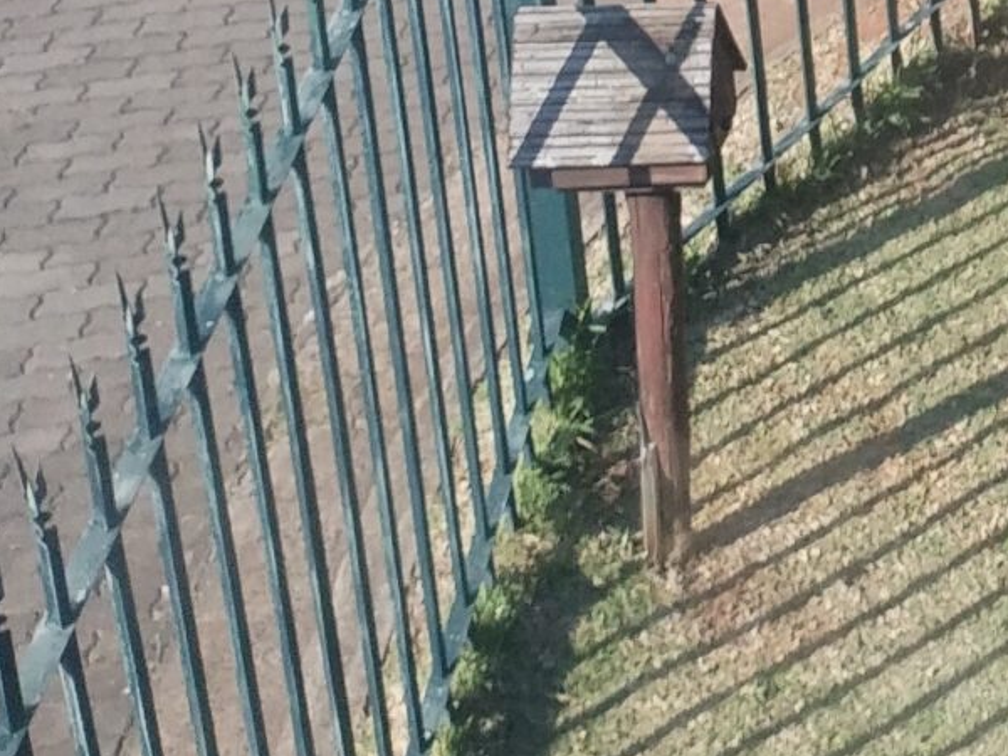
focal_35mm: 111
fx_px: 3232
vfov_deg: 12.3
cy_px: -553
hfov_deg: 15.9
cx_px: 1633
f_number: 1.8
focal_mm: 4.25
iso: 100
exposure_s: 1/796
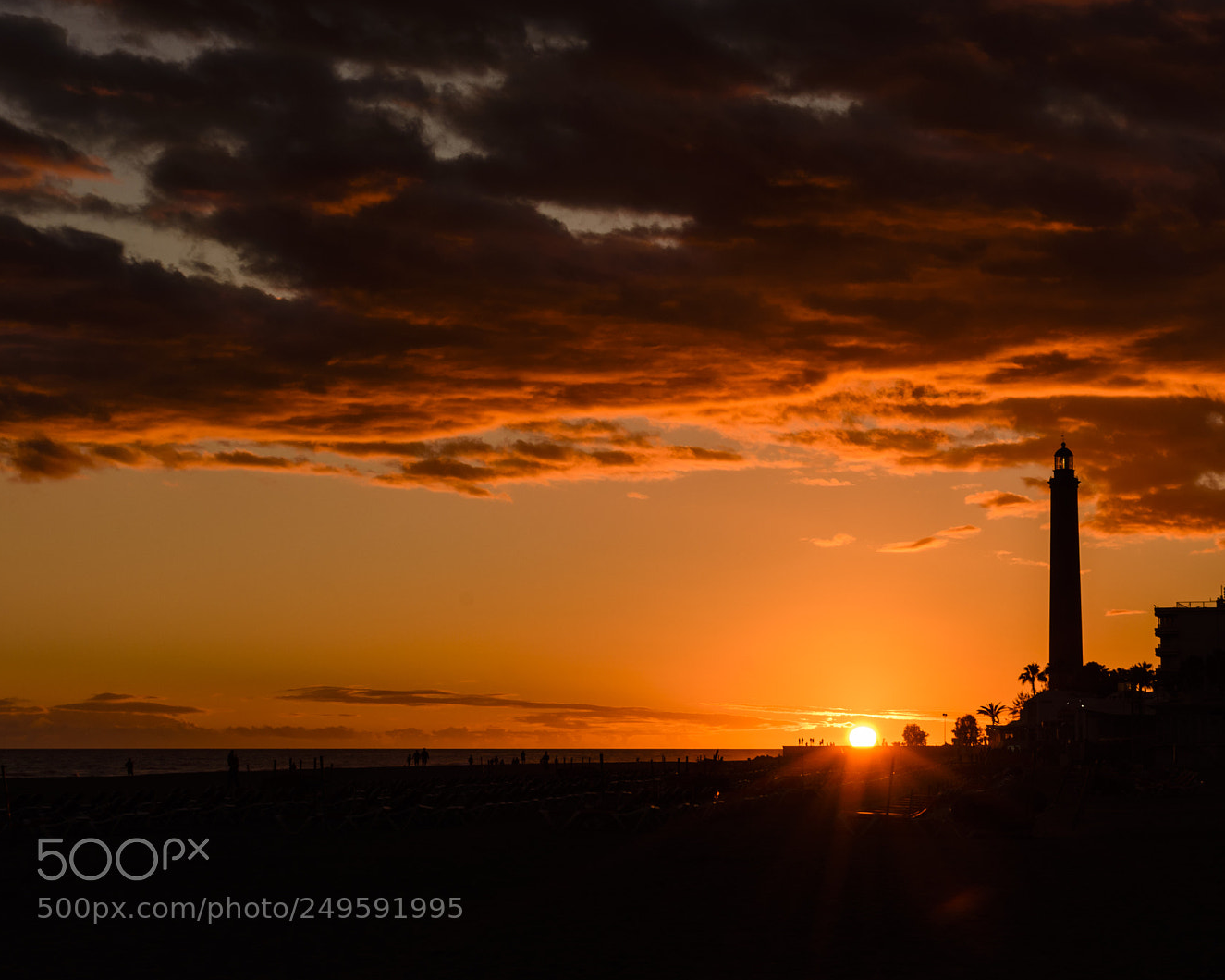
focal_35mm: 68
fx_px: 2465
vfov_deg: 22.5
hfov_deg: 27.9
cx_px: 719
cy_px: 488
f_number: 13
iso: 100
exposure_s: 1/200
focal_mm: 40
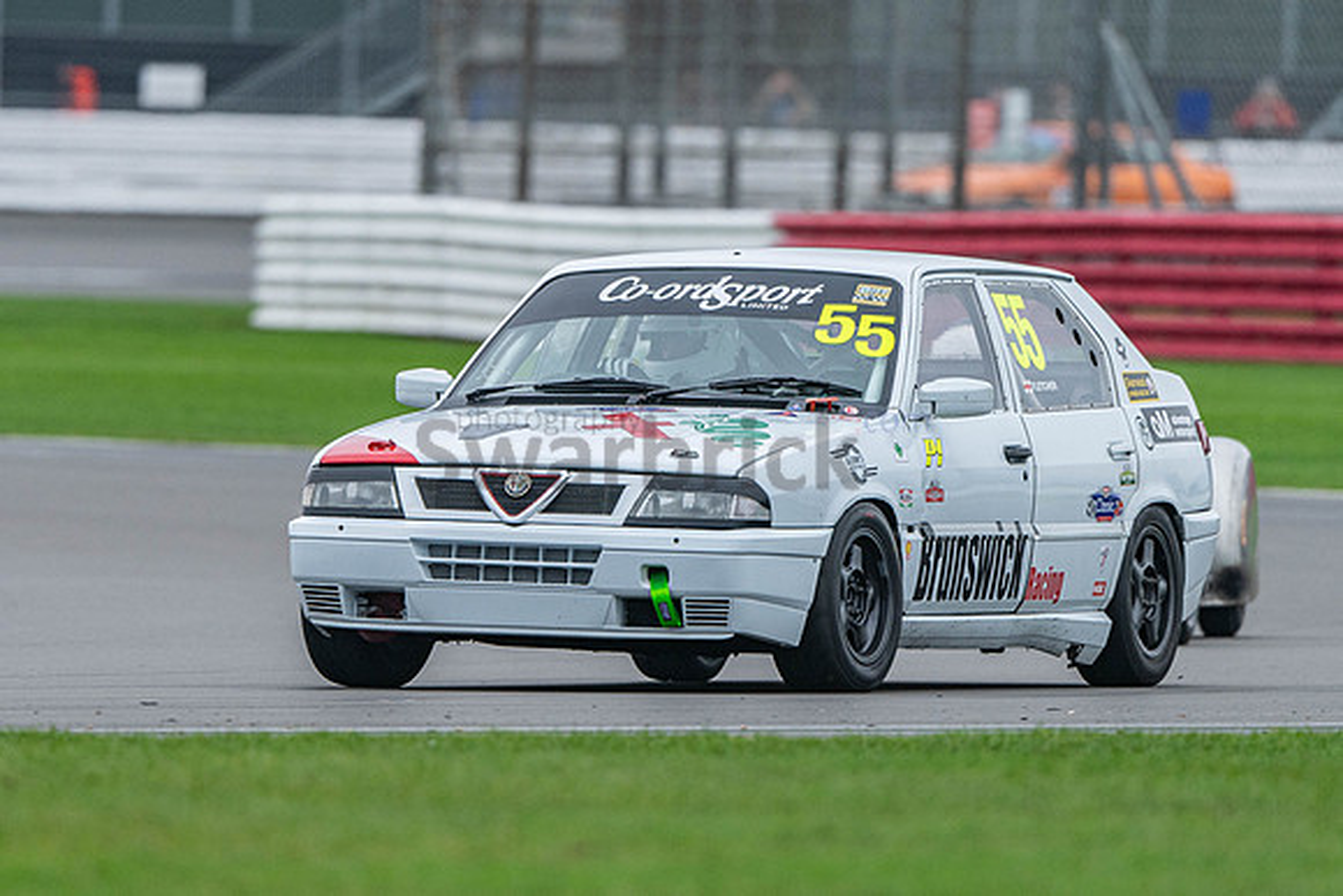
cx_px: 651
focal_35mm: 689
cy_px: 510
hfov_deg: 3.0
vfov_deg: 2.0
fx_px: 25702
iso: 640
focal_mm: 500
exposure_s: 1/640
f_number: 5.6
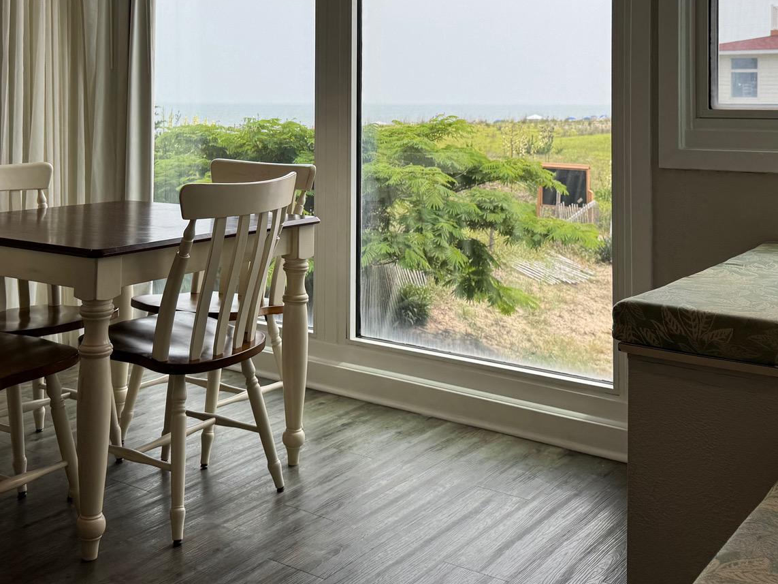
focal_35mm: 43
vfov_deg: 32.3
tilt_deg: +0.0
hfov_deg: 43.8
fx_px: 966
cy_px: 83
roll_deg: -0.9
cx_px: 349
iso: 80
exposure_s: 1/1366
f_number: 1.78
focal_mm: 6.76
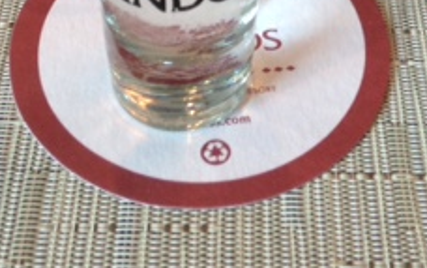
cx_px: 270
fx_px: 1142
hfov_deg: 21.1
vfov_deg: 12.5
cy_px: -178
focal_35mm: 98
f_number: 2.4
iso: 80
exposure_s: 1/20
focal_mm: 4.13
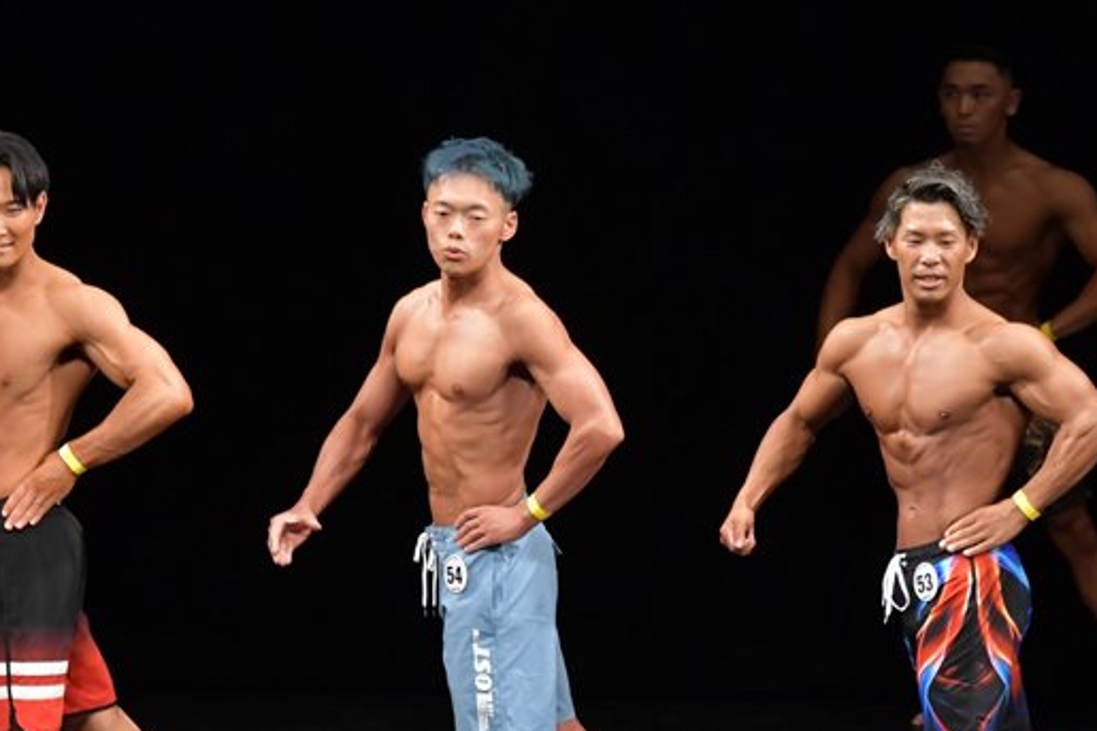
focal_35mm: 406
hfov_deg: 5.1
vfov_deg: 3.4
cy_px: 543
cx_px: 659
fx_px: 12367
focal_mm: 180
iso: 3200
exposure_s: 1/400
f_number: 5.6
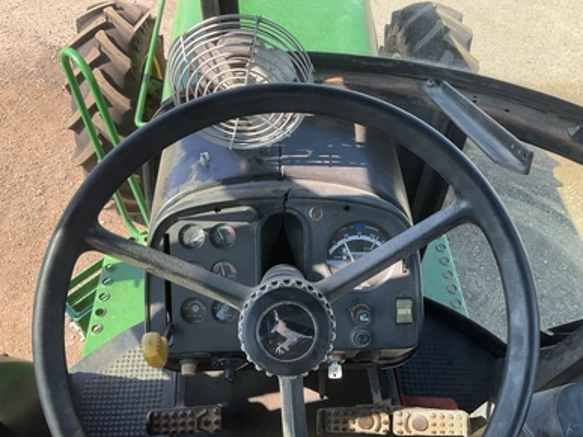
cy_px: 222
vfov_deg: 46.8
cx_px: 291
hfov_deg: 60.0
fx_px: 505
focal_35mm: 30
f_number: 1.8
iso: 25
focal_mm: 3
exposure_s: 1/205
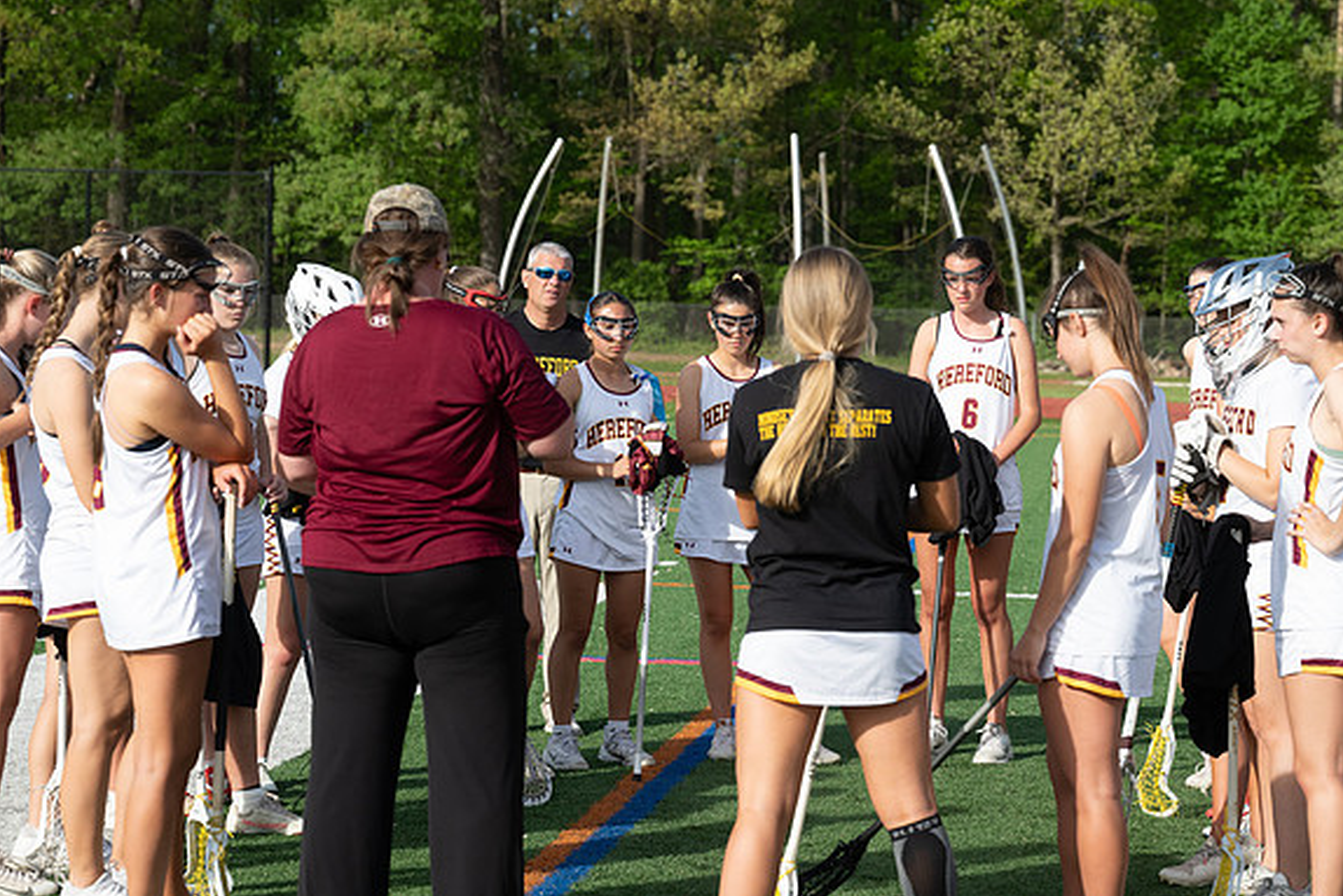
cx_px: 676
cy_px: 448
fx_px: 3582
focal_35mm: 96
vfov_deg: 14.3
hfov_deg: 21.2
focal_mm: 95
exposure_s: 1/2500
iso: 720
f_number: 5.6
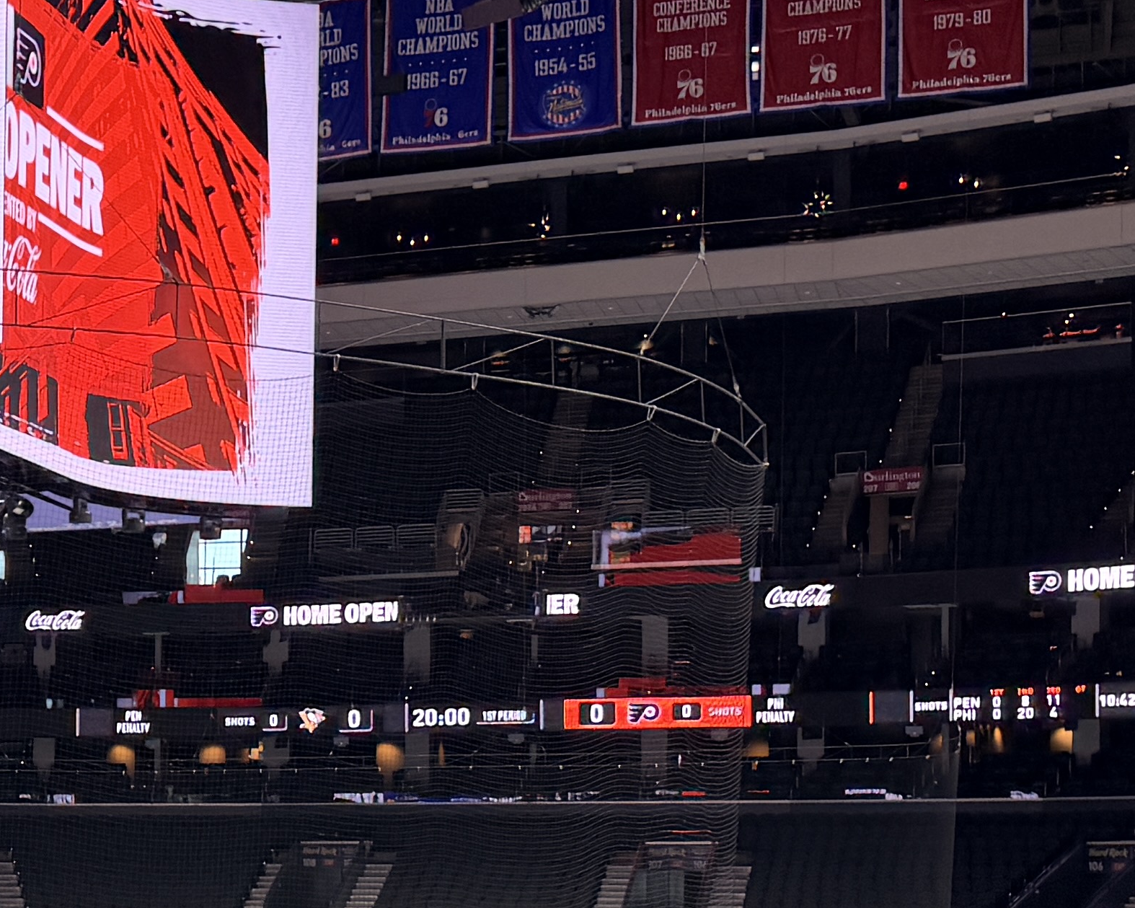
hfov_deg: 20.1
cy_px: 850
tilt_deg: +1.1
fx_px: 2855
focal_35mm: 85
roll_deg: +0.3
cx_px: -437
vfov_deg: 17.7
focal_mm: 6.76
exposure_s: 1/206
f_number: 1.78
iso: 64
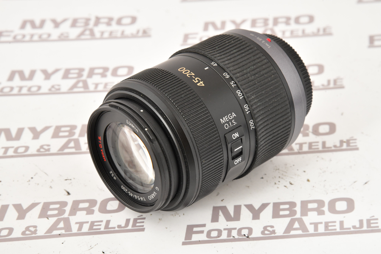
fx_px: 1270
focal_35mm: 120
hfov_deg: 17.1
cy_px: 127
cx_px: 190
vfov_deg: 11.4
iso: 1600
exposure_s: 1/125
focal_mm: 120
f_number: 14
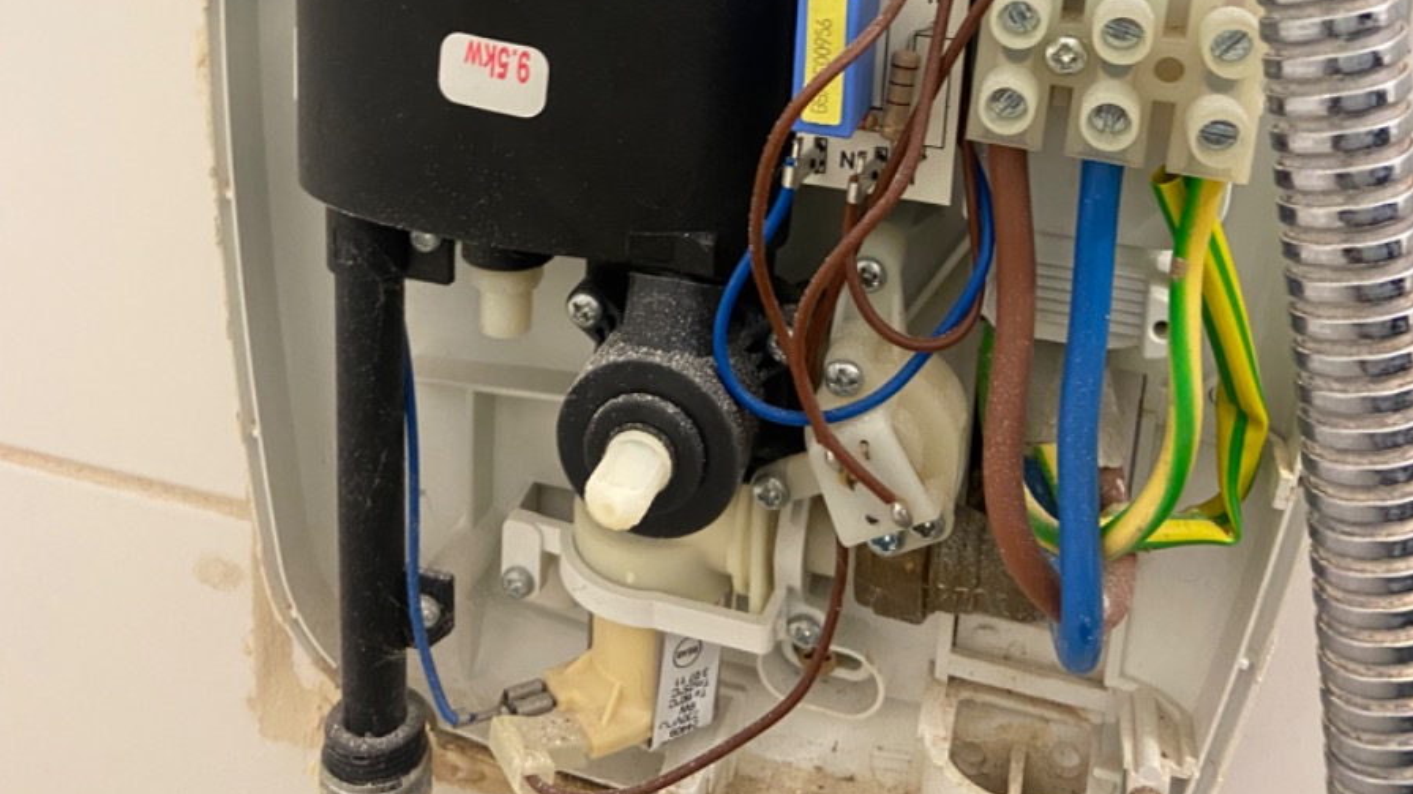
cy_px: 17
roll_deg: -4.8
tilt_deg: -11.1
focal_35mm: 38
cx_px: 709
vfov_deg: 29.3
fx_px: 1423
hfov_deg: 52.8
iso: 200
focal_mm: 4.25
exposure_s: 1/50
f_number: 1.8
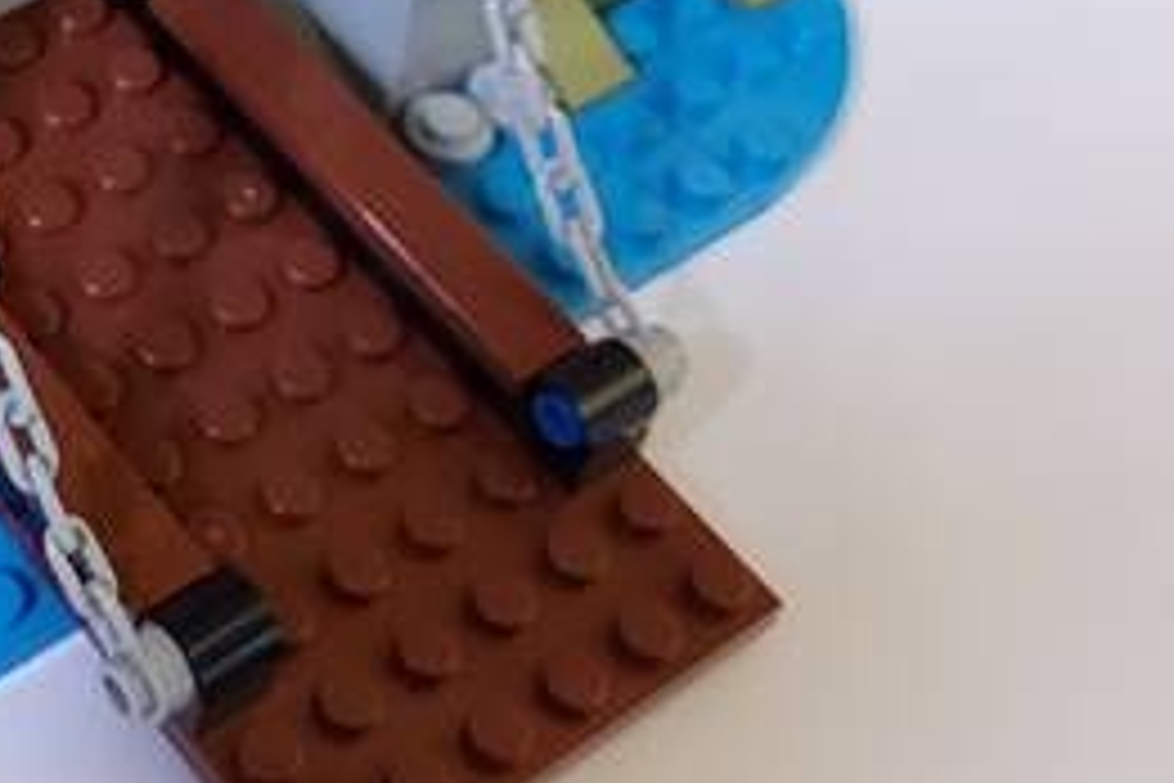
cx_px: -270
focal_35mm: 86
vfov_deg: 15.1
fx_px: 2804
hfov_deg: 21.7
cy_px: -272
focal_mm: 5.23
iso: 250
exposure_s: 1/33
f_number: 1.8
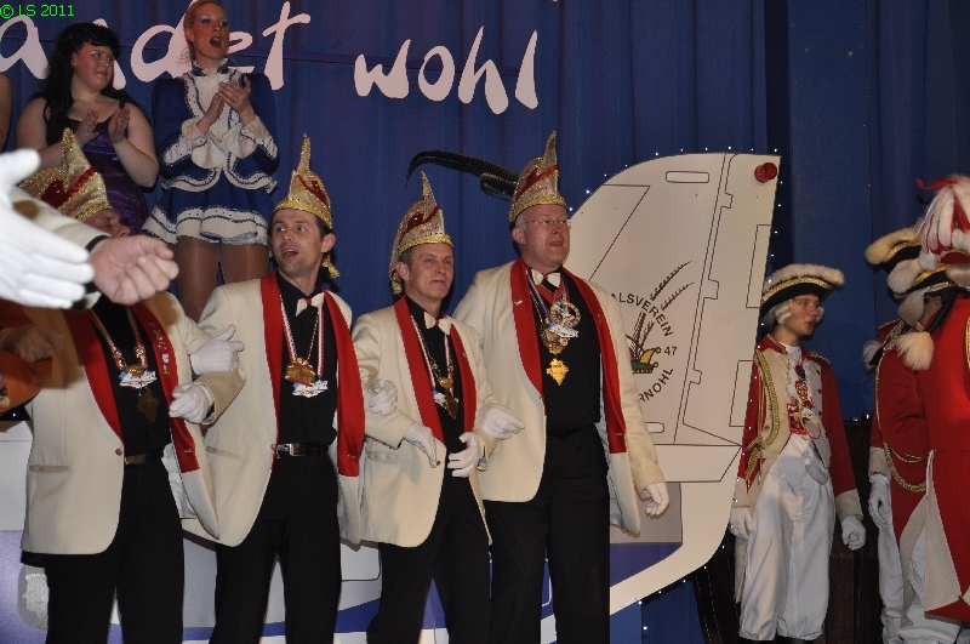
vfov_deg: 21.5
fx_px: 1695
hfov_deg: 31.9
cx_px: 485
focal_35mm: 63
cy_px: 322
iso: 400
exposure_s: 1/60
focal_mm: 42
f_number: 4.8
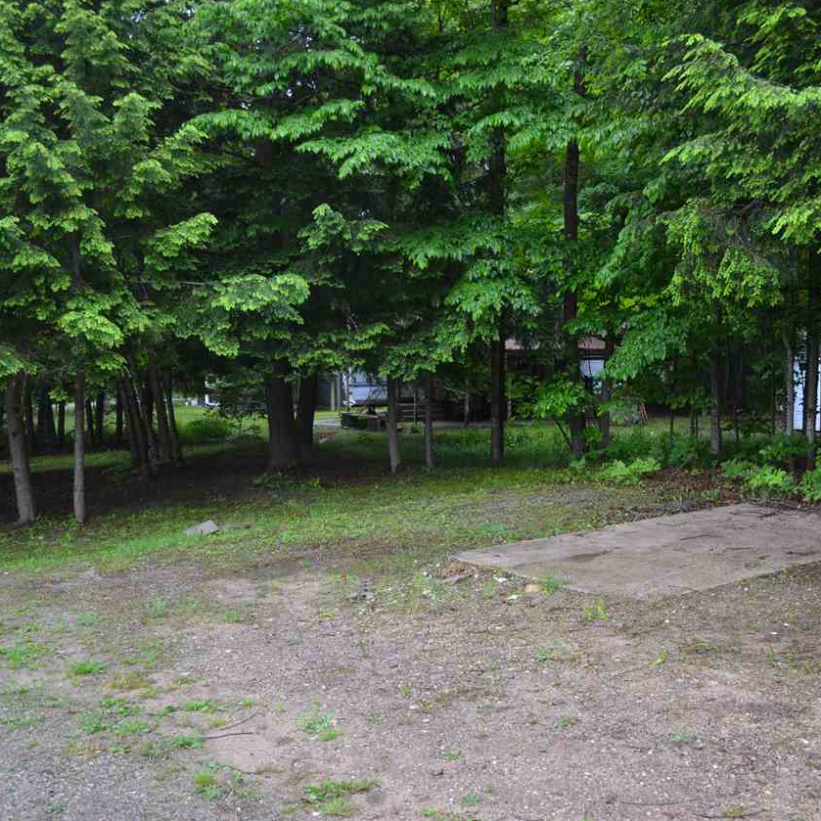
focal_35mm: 35
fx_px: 939
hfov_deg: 47.0
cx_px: 491
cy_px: 407
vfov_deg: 47.2
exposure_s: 1/50
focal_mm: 18
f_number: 3.5
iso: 400
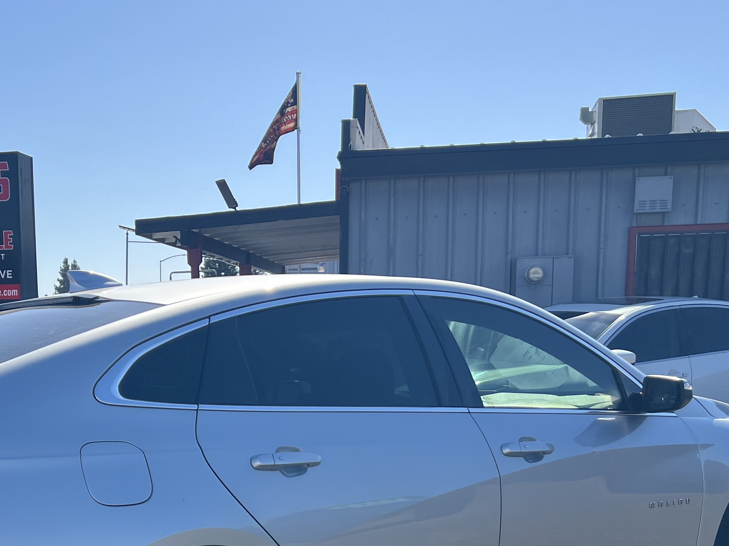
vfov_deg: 26.3
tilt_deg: -11.0
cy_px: 524
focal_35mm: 53
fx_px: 1116
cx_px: 173
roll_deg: +1.7
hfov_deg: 35.3
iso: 50
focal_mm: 5.7
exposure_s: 1/4115
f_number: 1.5
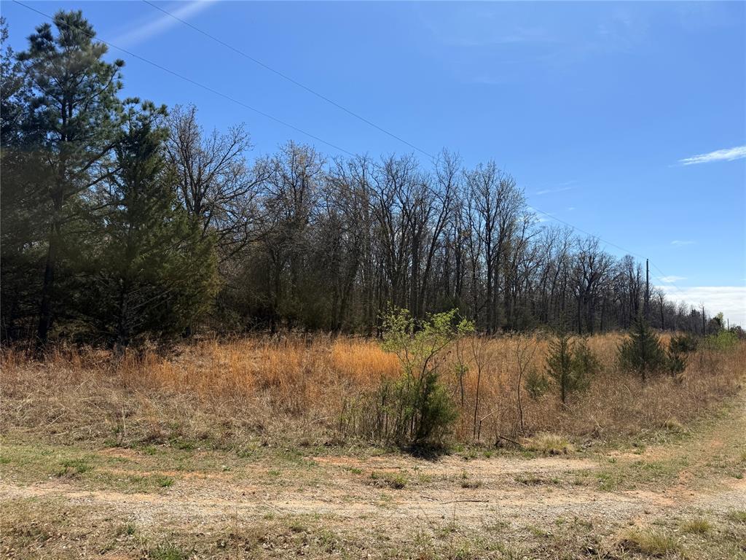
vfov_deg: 56.8
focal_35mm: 24
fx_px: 517
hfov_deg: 71.6
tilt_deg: +6.4
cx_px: 373
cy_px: 280
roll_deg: -0.1
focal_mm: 6.76
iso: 80
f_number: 1.78
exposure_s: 1/4975
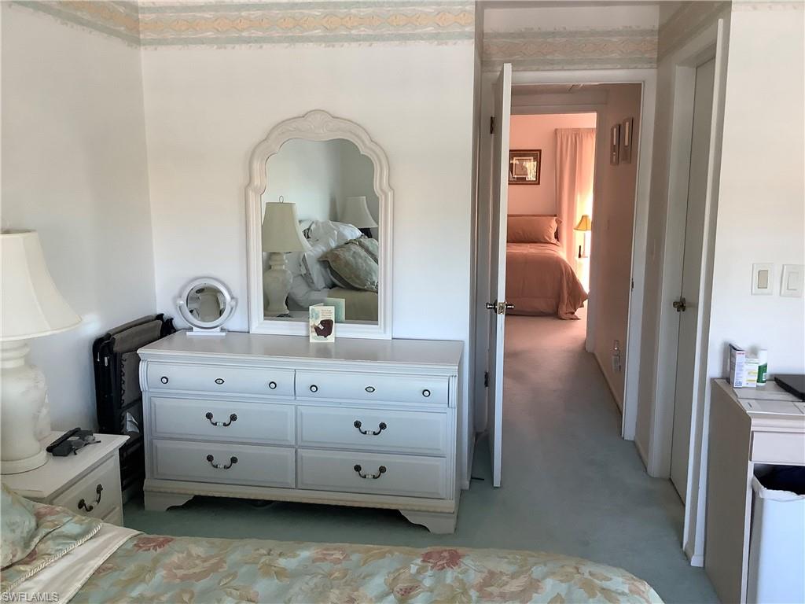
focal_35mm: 31
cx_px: 402
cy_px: 302
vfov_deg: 45.4
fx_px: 721
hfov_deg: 58.4
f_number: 2.4
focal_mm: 3.3
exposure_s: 1/60
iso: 160
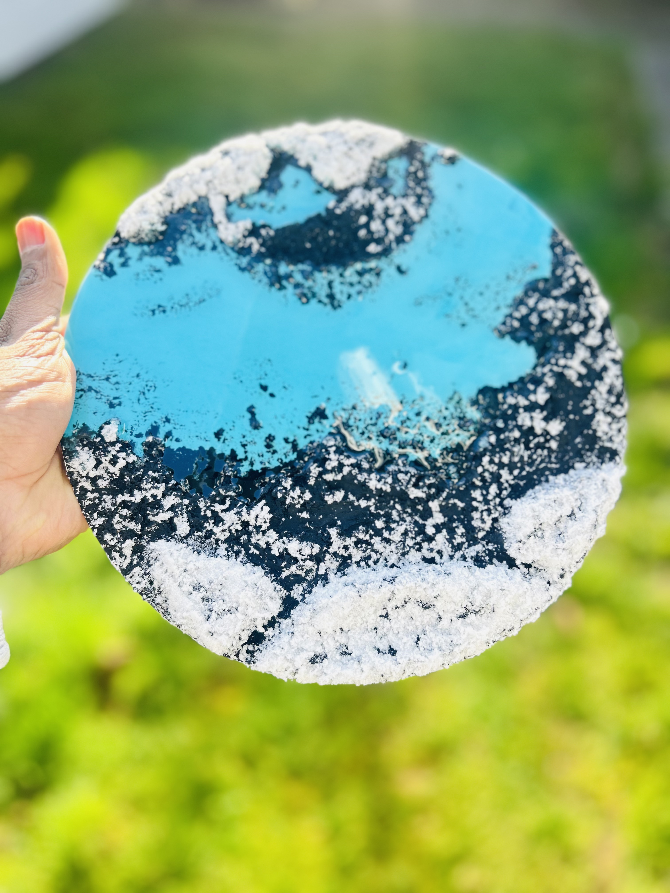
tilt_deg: -47.2
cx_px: 335
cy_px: 446
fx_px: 671
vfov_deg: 67.3
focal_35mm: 26
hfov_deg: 53.1
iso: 50
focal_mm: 5.7
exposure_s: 1/331
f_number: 1.5
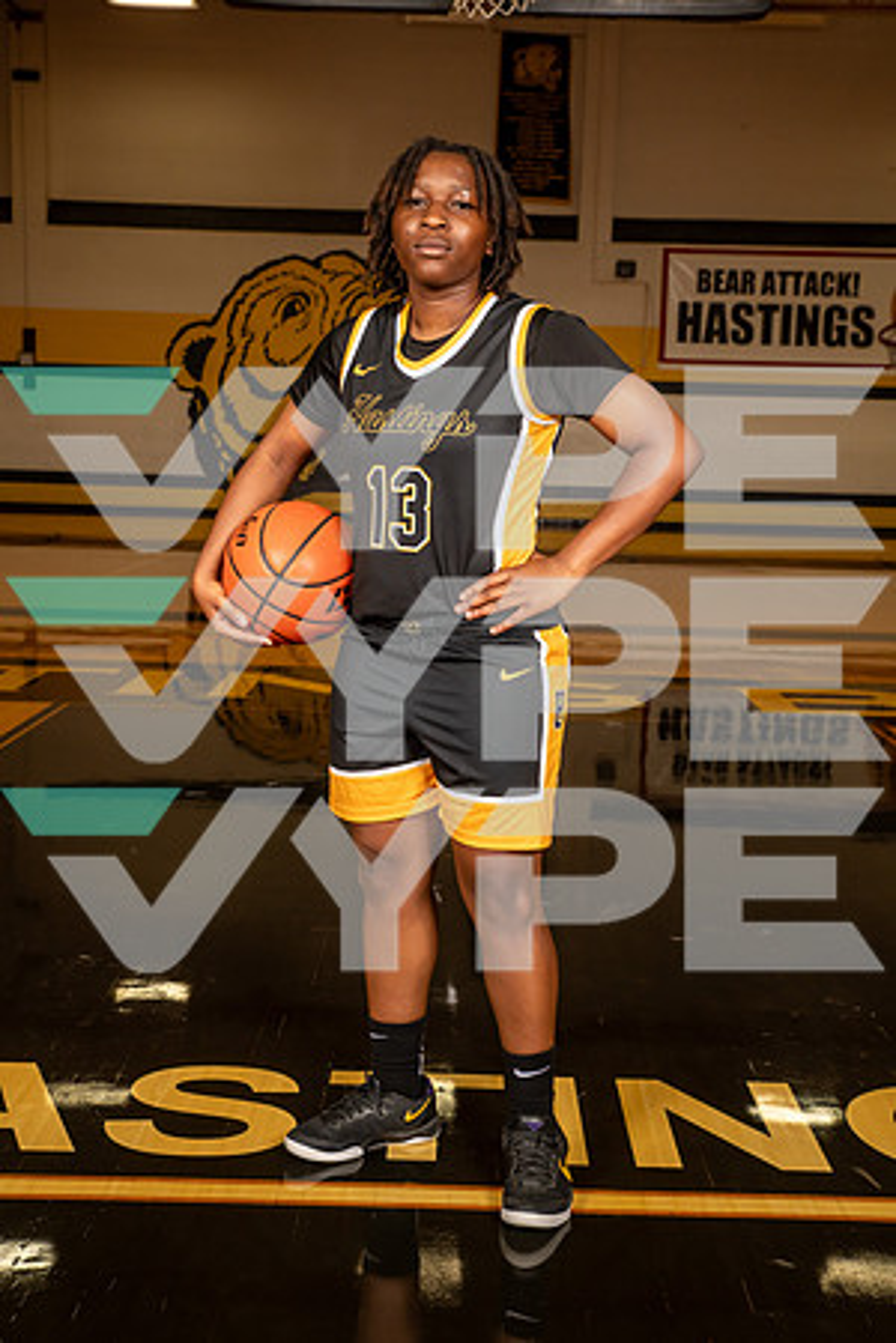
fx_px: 1792
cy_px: 672
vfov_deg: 41.1
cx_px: 448
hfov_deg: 28.1
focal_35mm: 48
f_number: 7.1
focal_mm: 48
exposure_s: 1/400
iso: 640
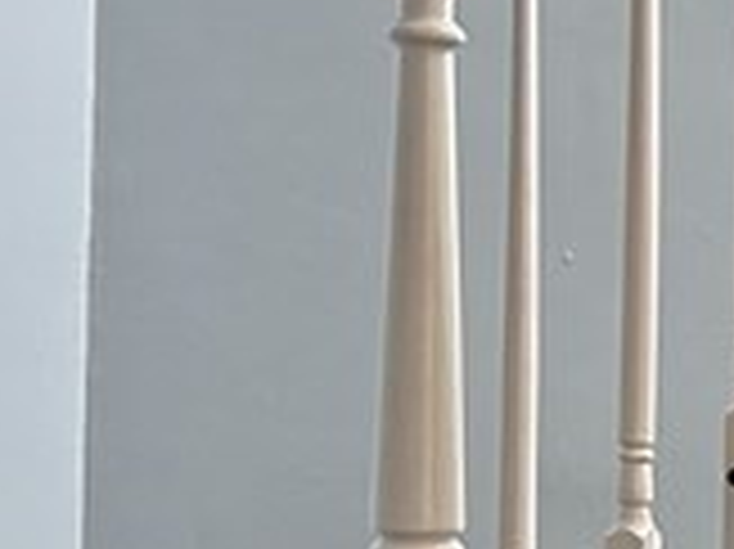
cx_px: 1549
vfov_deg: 9.8
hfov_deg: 11.5
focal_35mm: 151
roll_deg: -2.7
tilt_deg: -4.2
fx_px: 3199
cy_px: 459
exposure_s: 1/60
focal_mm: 6.86
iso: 200
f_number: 1.78
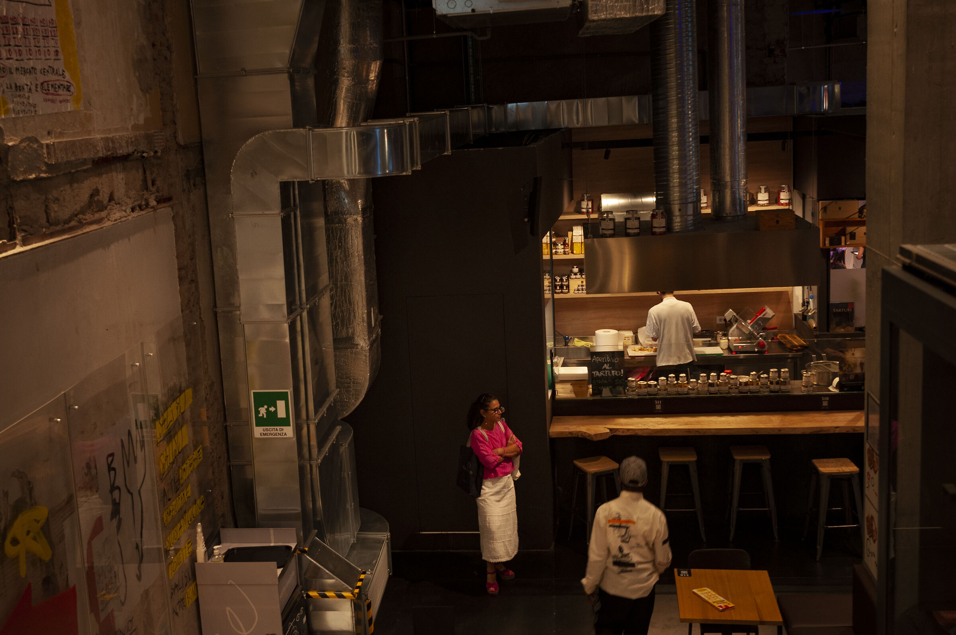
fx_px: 955
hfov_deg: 53.2
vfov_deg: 36.8
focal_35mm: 36
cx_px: 478
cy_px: 318
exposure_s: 1/40
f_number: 4.5
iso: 400
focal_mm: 24
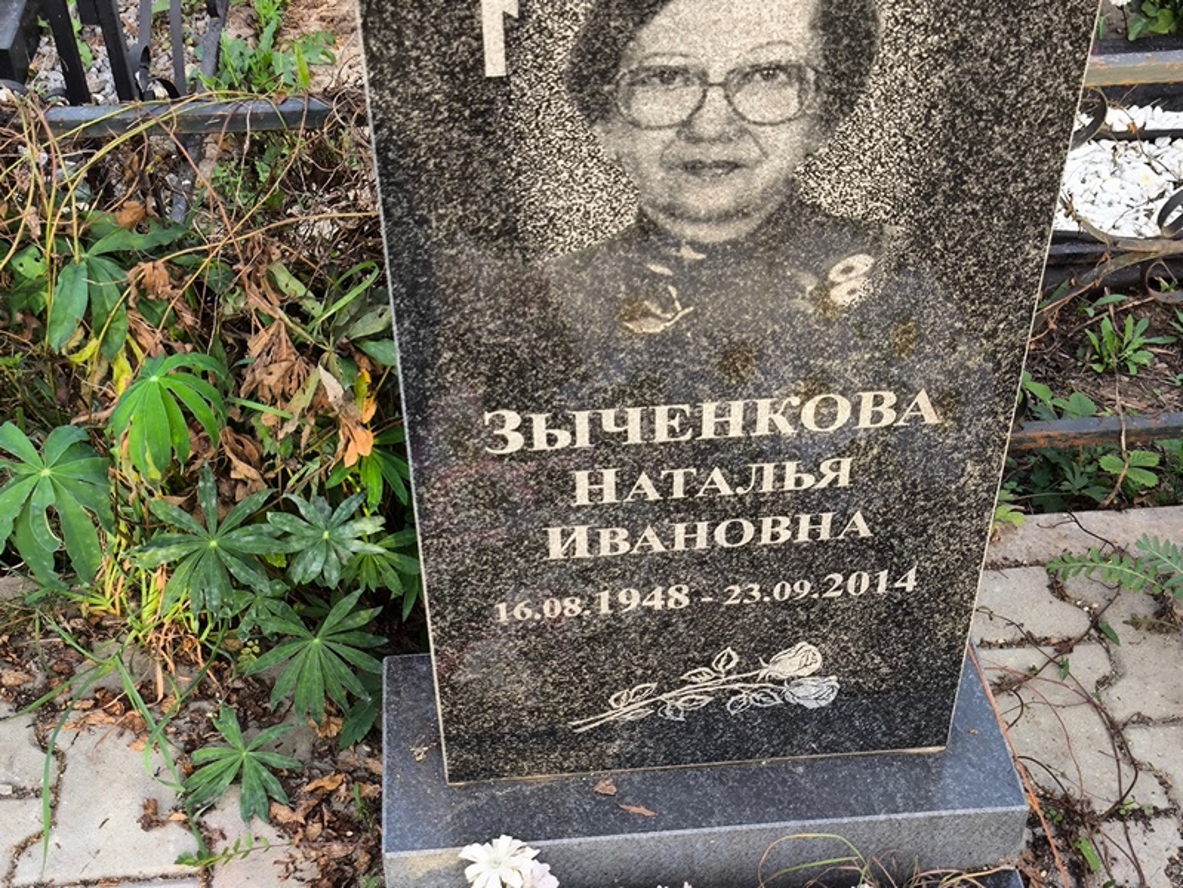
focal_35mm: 50
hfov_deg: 38.2
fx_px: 1710
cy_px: 444
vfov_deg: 29.1
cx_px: 592
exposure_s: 1/100
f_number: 1.7
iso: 50
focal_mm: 4.71
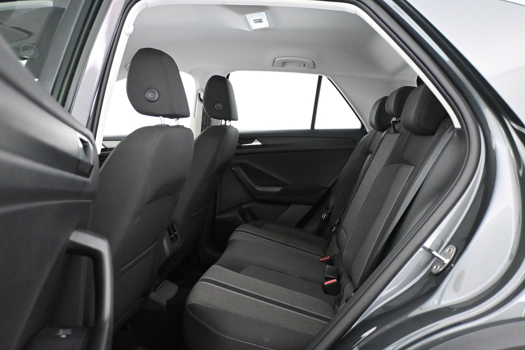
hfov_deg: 61.5
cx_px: 259
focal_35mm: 30
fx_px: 441
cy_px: 180
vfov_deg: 43.3
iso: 8000
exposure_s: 1/60
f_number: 3.8
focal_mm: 19.5
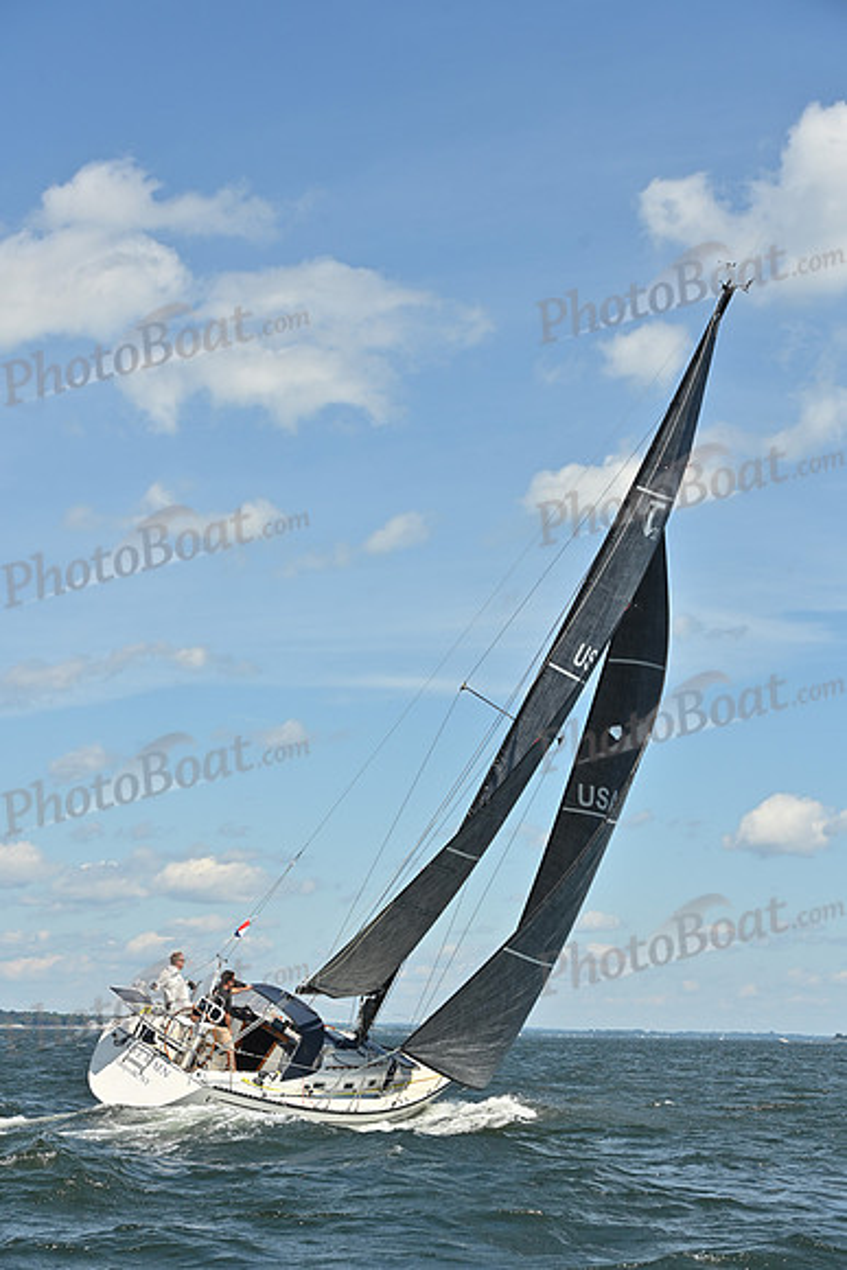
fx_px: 2469
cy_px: 635
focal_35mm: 70
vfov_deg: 28.8
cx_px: 424
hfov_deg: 19.5
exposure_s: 1/1250
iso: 250
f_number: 8
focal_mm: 70
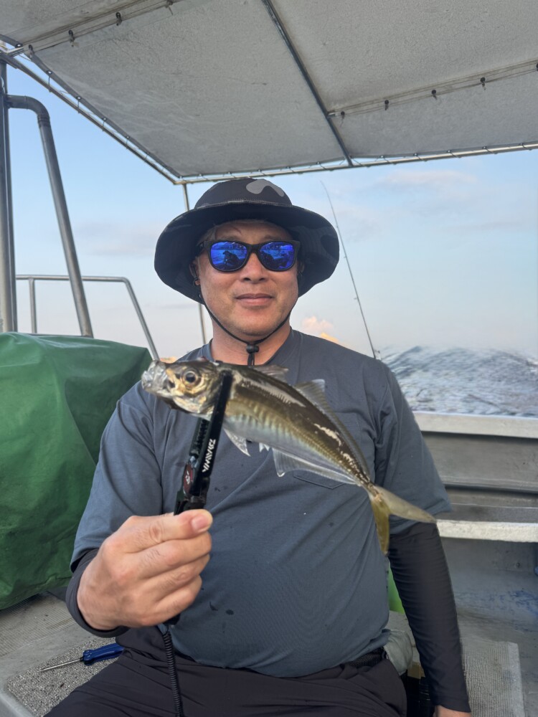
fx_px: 497
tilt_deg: +3.8
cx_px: 269
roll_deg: +3.9
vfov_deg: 71.6
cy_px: 358
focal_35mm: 24
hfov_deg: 56.8
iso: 80
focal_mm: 6.76
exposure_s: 1/287
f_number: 1.78
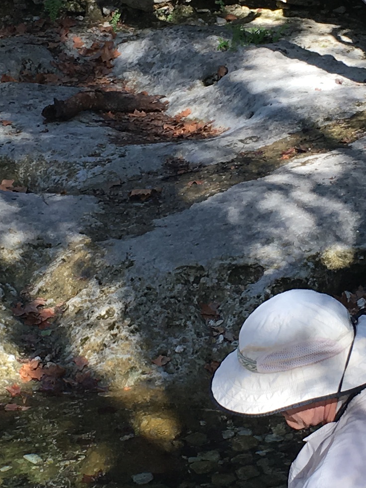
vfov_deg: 16.5
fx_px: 1678
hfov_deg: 12.4
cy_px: 166
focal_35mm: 119
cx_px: 199
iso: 25
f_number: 2.2
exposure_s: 1/186
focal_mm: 4.15
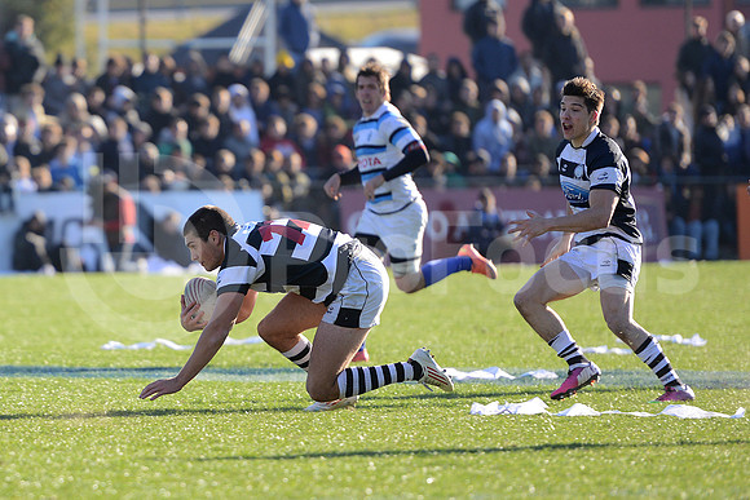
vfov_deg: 7.0
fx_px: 4063
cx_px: 375
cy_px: 250
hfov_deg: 10.5
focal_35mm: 195
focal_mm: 195
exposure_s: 1/800
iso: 320
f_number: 2.8
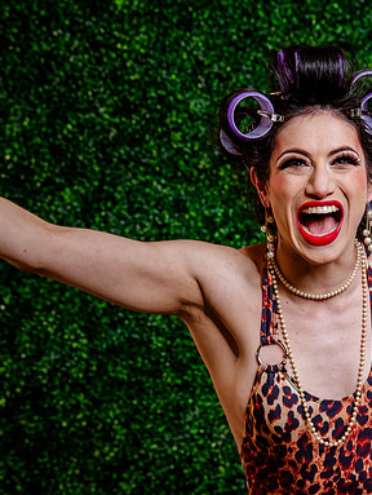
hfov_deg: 11.8
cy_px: 247
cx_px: 311
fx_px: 1788
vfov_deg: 15.8
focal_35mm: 125
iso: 2000
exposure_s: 1/160
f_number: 6.3
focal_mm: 86
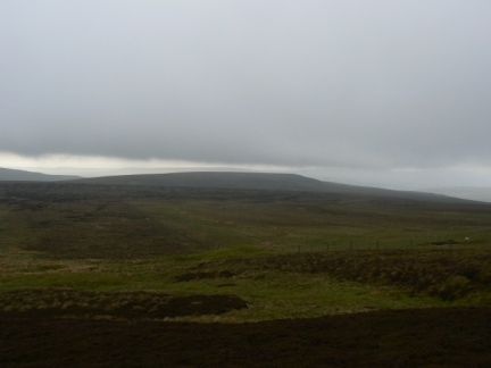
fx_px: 511
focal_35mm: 36
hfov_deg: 51.4
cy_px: 184
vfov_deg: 39.7
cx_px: 246
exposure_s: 1/160
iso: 80
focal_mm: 6
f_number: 5.6
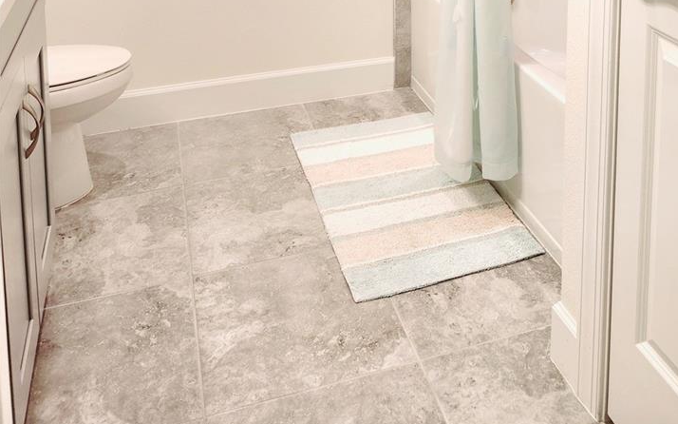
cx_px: 425
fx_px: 757
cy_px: -140
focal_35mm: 41
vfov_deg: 26.2
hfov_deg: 47.8
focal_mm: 5.4
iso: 80
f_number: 1.8
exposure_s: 1/120
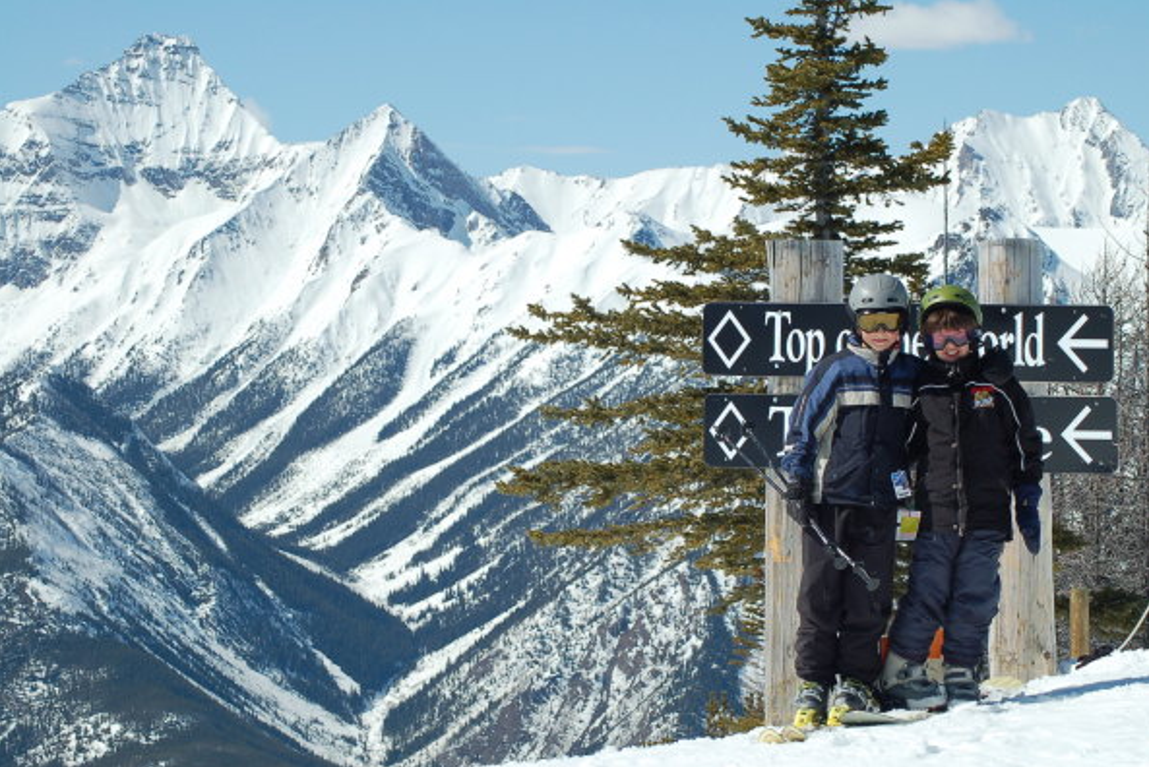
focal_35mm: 106
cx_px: 579
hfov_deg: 19.3
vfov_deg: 12.9
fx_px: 3385
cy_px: 384
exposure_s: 1/400
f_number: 11
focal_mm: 70
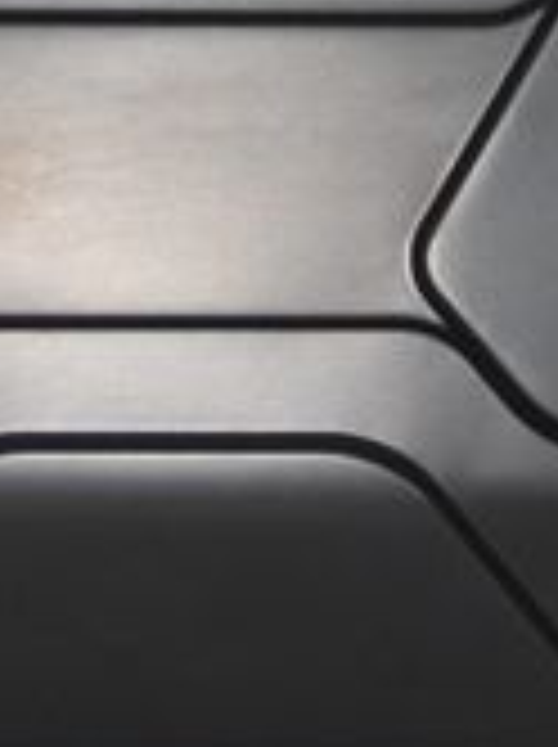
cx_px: 760
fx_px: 9266
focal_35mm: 430
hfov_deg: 3.4
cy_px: -198
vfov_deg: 4.6
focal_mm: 38
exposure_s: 1/60
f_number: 4.8
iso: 220
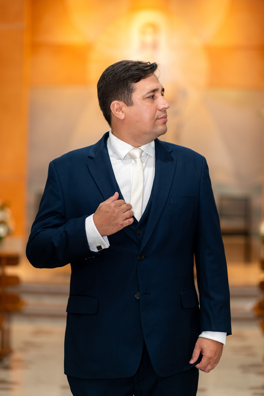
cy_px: 198
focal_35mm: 85
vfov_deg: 23.9
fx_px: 936
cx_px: 132
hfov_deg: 16.0
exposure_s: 1/200
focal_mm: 85
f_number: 2.2
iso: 800
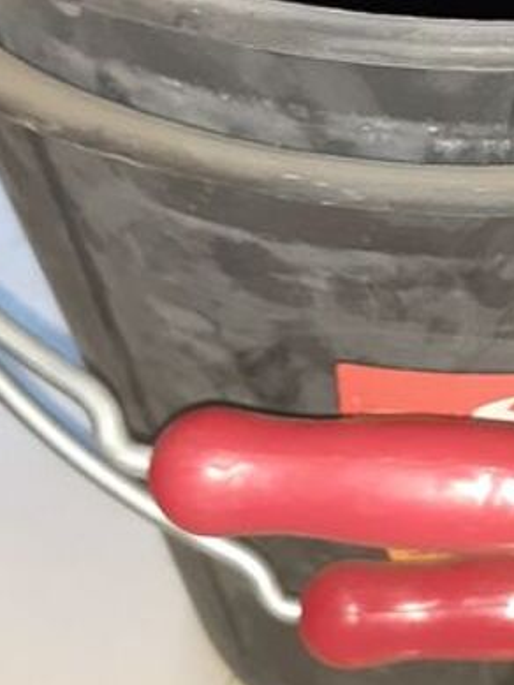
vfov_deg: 22.0
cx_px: 570
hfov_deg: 16.1
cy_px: 270
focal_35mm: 89
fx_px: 1761
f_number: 1.7
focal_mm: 3.92
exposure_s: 1/50
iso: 125
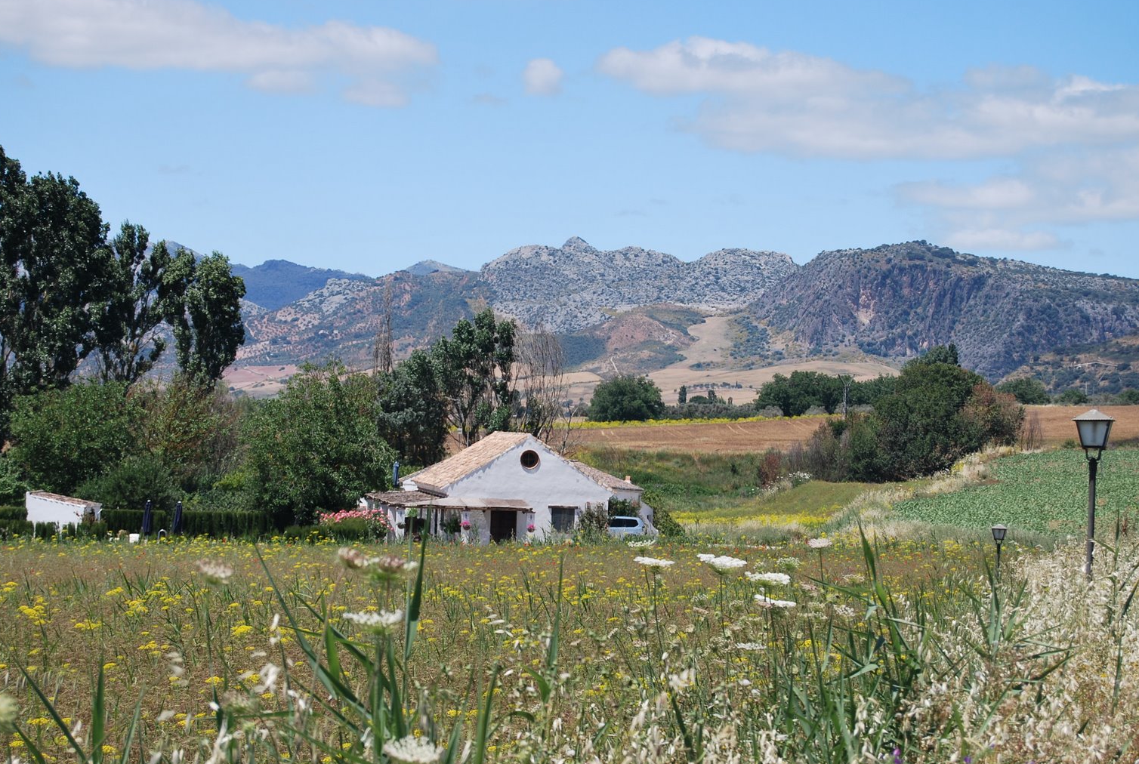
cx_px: 569
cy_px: 394
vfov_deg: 15.7
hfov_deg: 23.2
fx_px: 2775
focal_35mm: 88
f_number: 7.1
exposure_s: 1/160
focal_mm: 55
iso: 100
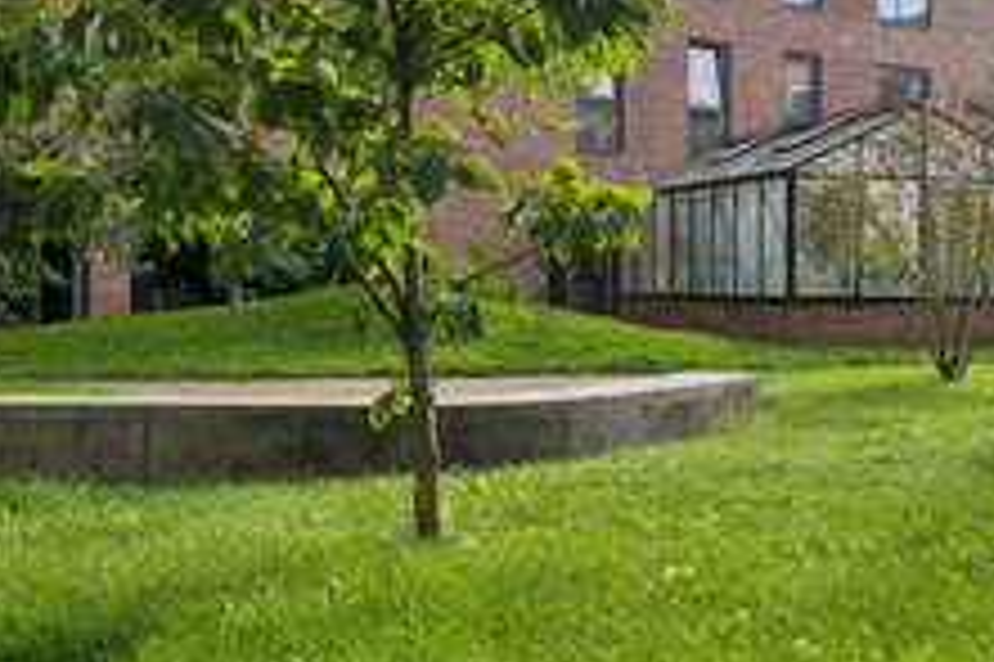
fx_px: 1573
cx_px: 693
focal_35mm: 57
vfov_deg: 23.2
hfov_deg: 34.6
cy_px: 81
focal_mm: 20
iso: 200
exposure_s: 1/160
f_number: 8
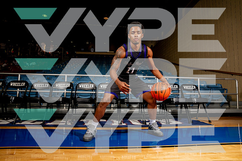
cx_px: 121
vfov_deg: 53.2
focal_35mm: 24
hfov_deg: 73.7
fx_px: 161
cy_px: 80
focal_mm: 24
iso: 250
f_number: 7.1
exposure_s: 1/125
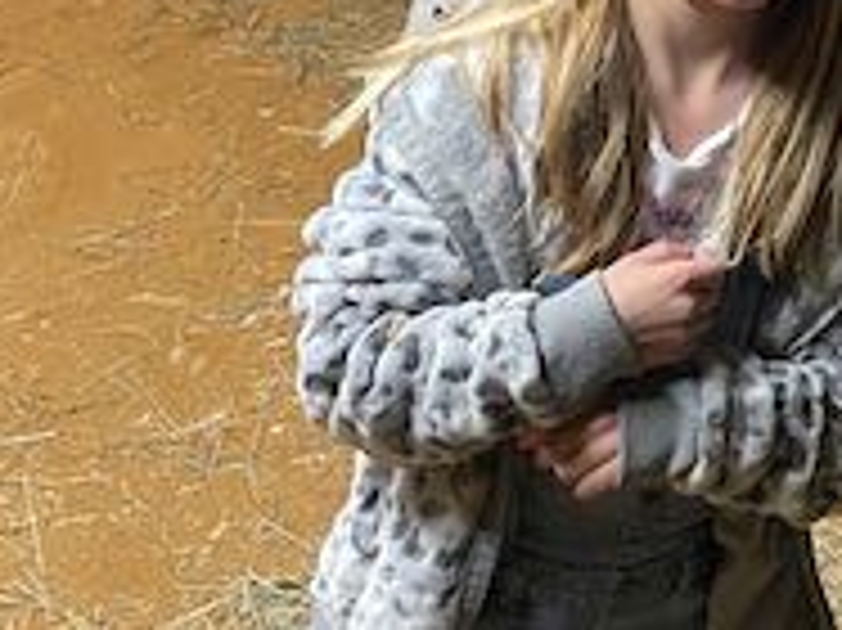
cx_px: 977
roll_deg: -3.2
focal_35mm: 89
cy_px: -86
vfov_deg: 16.0
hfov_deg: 20.7
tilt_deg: -20.6
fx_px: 2163
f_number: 1.6
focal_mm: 4.2
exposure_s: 1/40
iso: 500
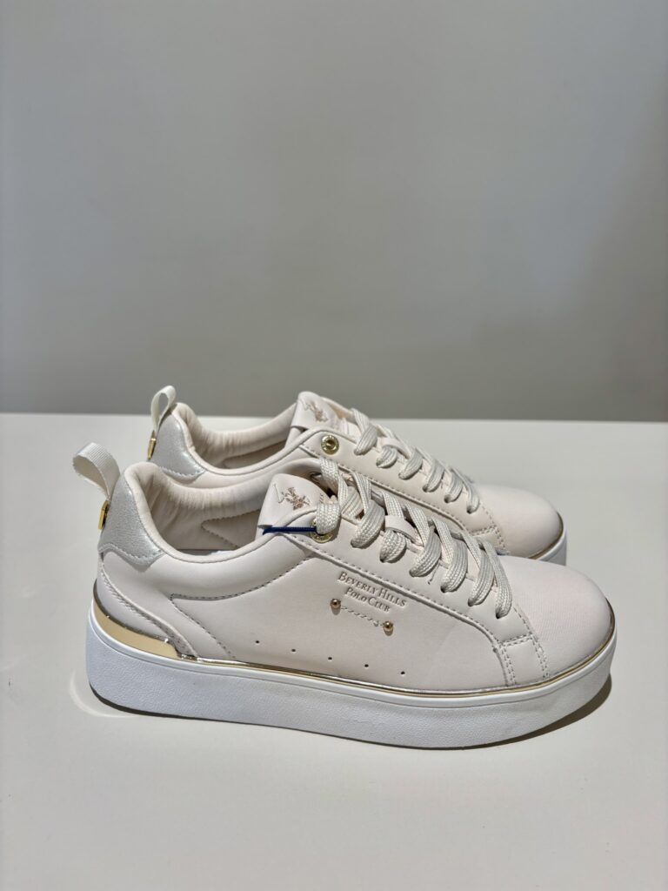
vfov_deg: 67.3
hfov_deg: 53.1
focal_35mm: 26
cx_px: 334
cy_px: 446
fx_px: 669
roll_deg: -1.6
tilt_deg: -23.5
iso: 32
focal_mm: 5.96
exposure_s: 1/100
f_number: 1.6
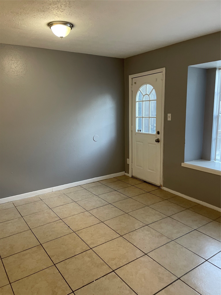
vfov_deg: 67.3
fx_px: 221
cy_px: 148
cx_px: 110
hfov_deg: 53.1
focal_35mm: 26
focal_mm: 4.2
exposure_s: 1/60
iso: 160
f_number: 1.6
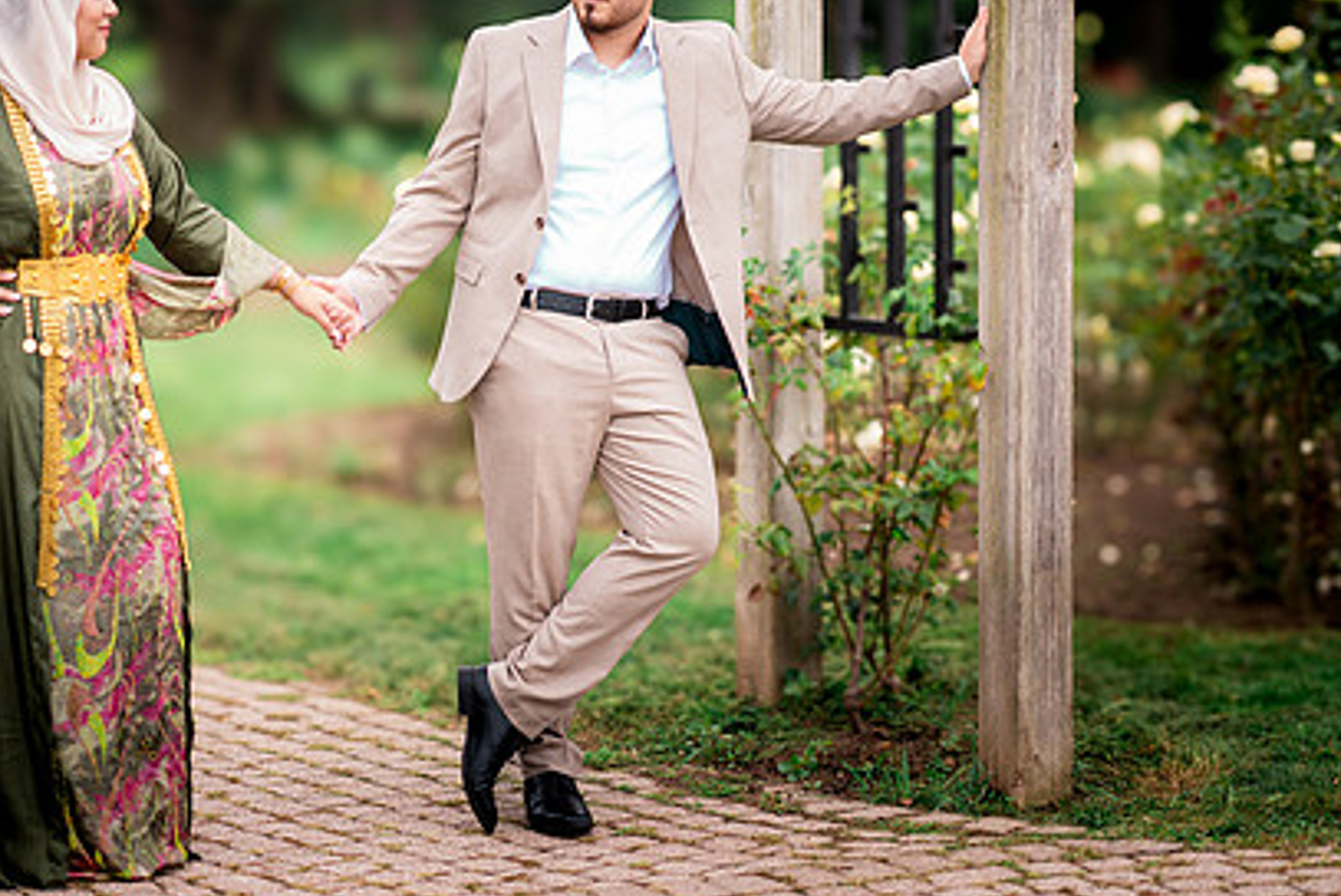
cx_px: 425
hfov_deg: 16.9
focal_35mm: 121
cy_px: 321
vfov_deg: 11.3
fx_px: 4510
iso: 100
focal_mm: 85
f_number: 1.4
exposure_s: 1/1600
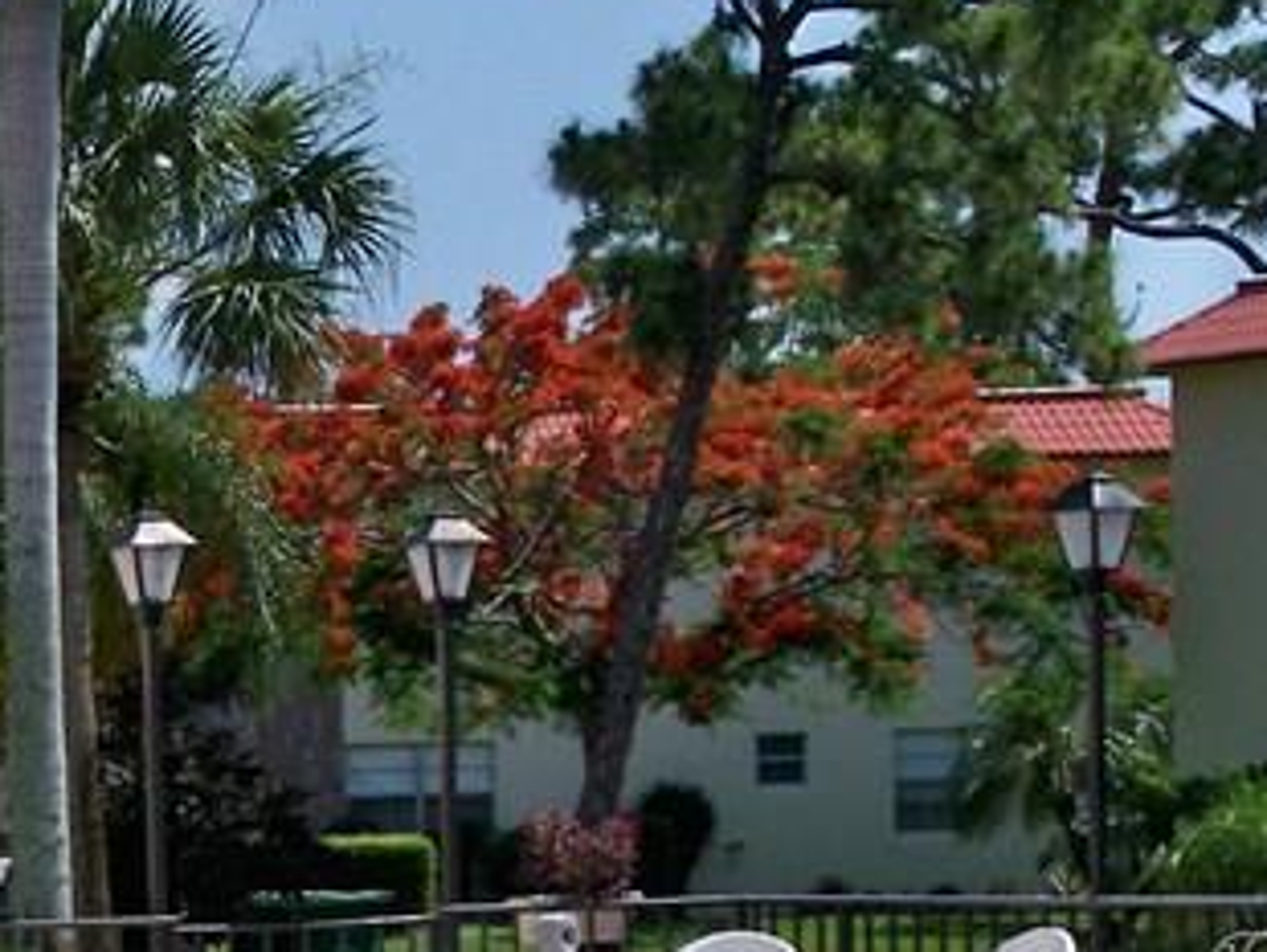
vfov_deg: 7.4
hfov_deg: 9.7
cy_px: 1250
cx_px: -597
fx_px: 7253
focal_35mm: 198
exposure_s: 1/1250
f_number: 5.4
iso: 80
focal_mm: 12.89
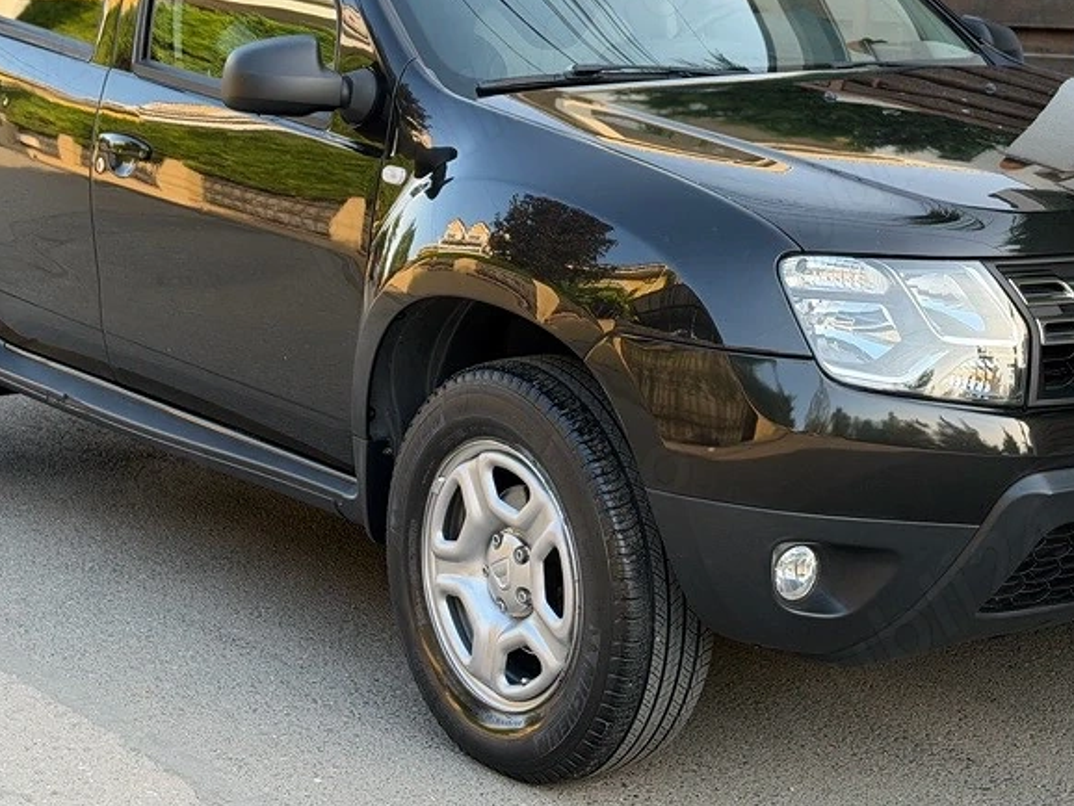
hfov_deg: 23.5
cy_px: 121
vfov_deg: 17.6
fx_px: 2576
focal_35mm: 83
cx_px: 615
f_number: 1.78
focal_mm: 6.76
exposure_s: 1/263
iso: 64
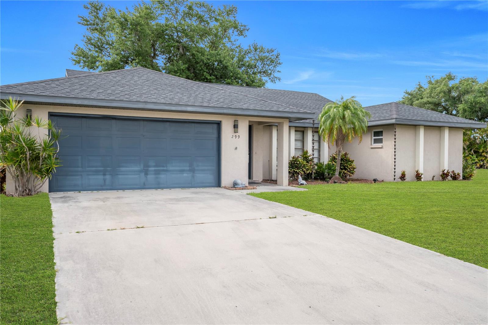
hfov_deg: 61.9
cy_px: 162
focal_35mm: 30
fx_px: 407
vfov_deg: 43.6
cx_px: 244
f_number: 7.1
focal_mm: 20
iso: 100
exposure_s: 1/200
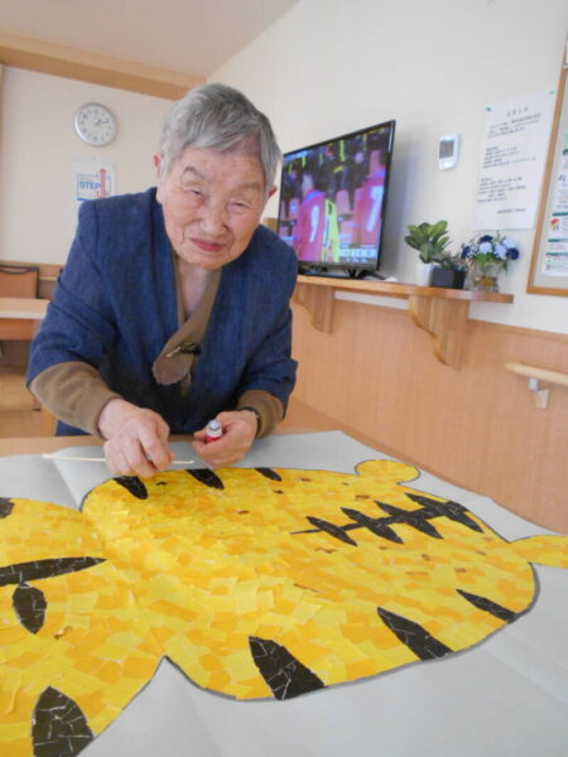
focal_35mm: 26
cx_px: 284
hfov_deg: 53.1
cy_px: 378
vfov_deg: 67.3
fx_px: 569
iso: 360
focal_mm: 4.6
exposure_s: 1/30
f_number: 3.2
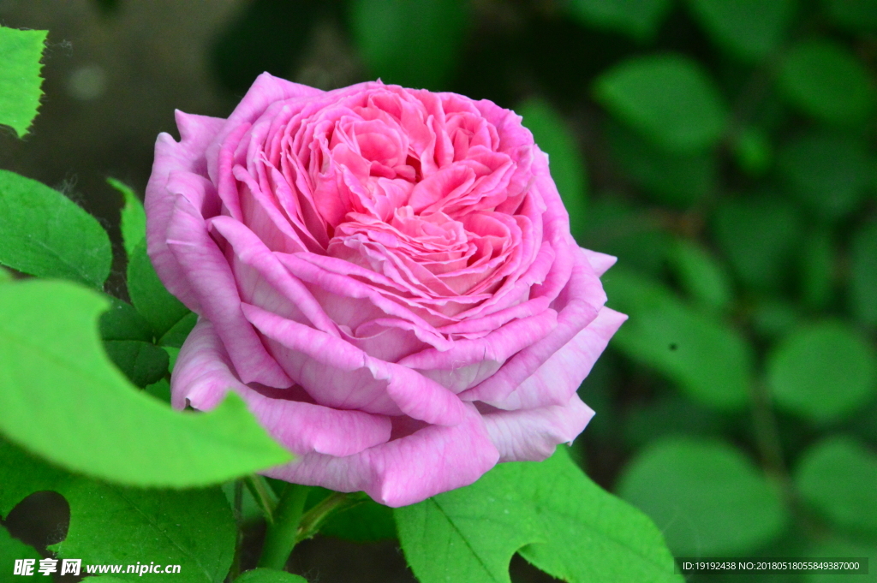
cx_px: 438
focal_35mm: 450
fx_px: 10953
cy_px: 292
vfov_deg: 3.1
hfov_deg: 4.6
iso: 4500
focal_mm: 300
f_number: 20
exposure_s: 1/250
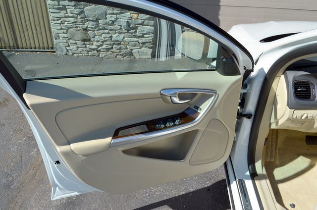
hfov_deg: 62.0
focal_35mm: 30
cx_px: 158
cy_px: 105
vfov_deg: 43.4
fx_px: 264
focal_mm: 20
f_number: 8
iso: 125
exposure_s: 1/250
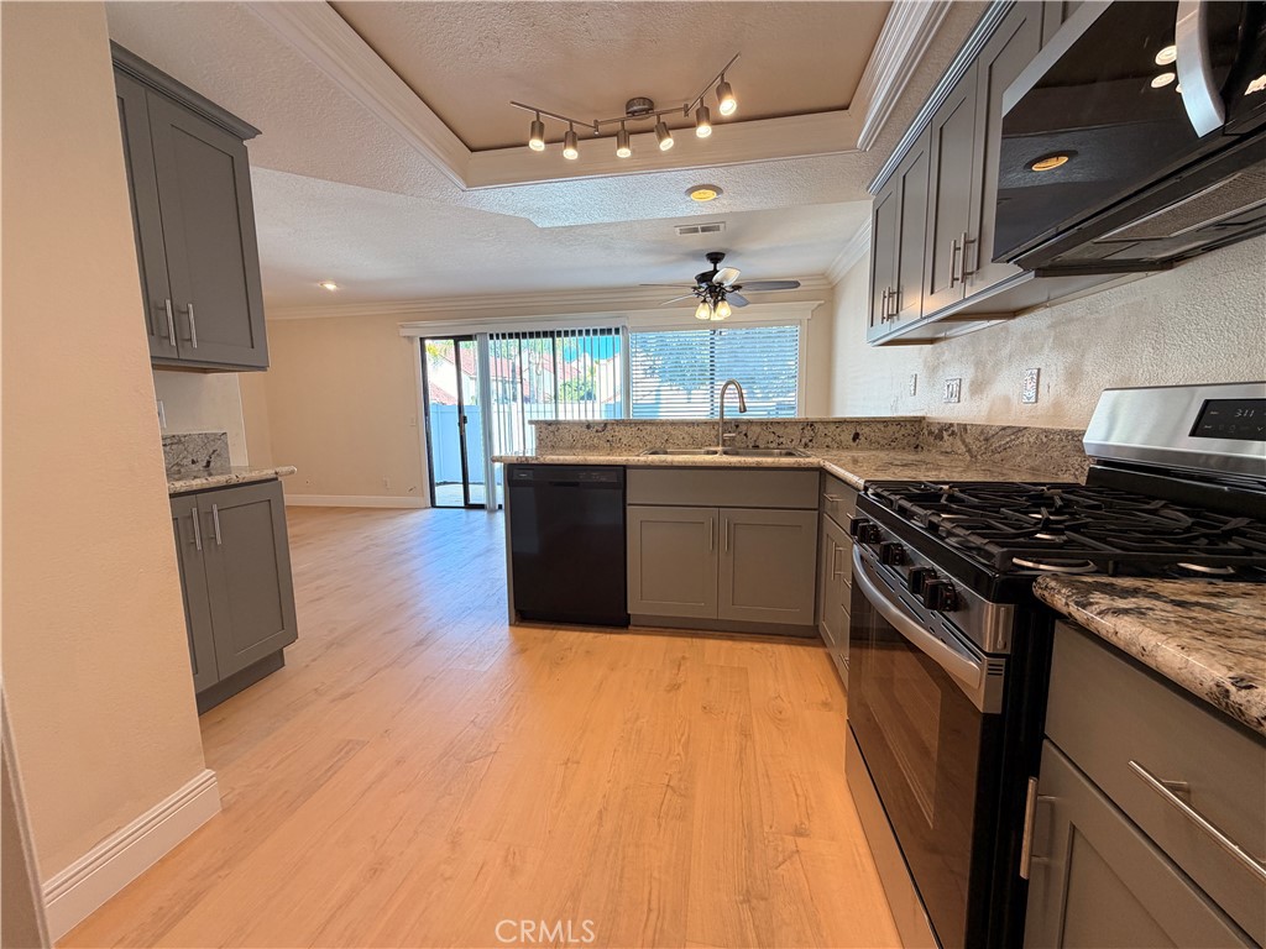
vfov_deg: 85.7
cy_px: 474
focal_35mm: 14
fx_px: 512
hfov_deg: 102.1
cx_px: 633
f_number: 2.2
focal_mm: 2.22
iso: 100
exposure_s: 1/120
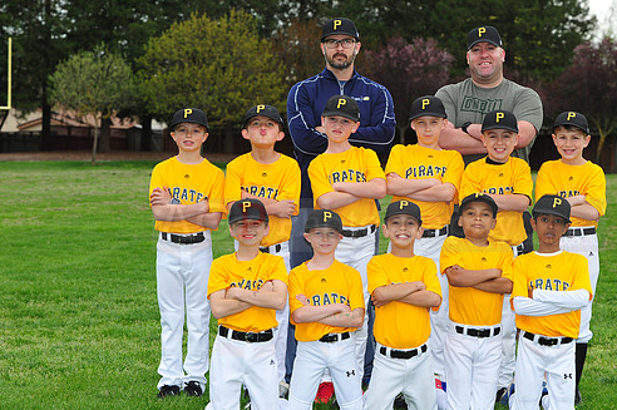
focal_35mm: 118
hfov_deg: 17.4
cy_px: 214
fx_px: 2020
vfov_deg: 11.6
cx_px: 362
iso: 400
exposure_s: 1/250
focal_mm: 100
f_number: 8
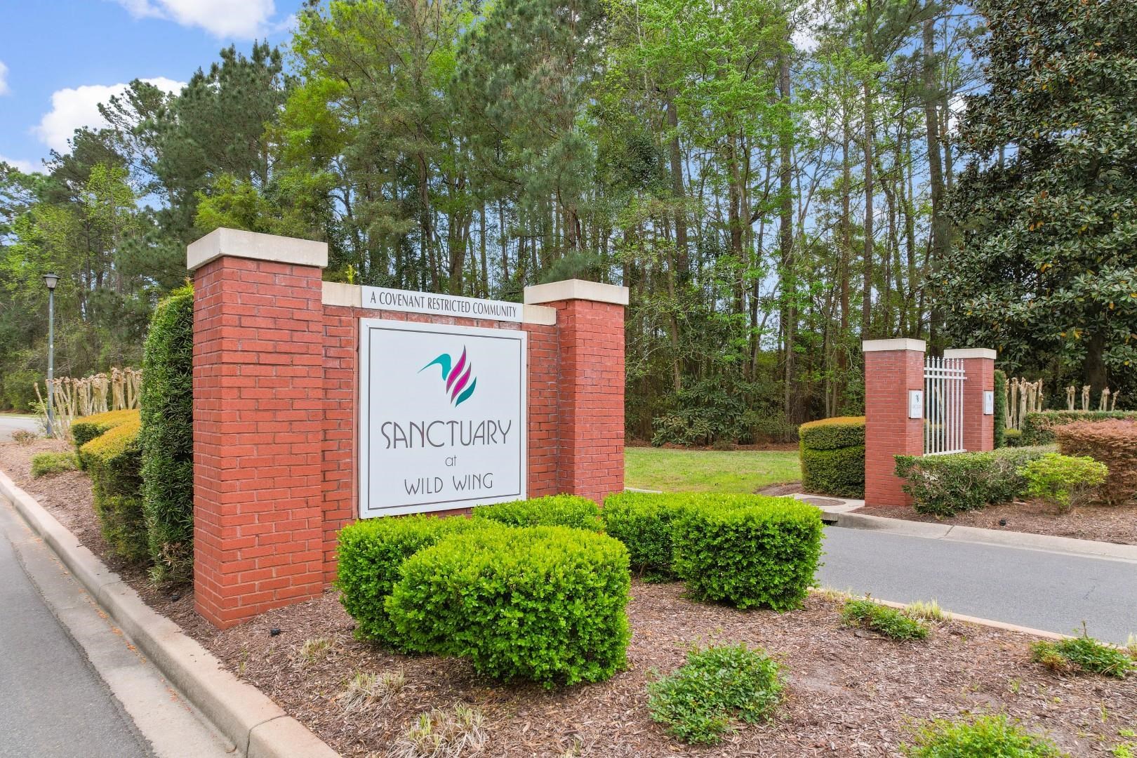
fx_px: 695
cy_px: 379
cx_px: 568
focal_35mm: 22
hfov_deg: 78.6
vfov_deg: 57.2
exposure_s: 1/80
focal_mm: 8.38
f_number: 2.8
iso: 100
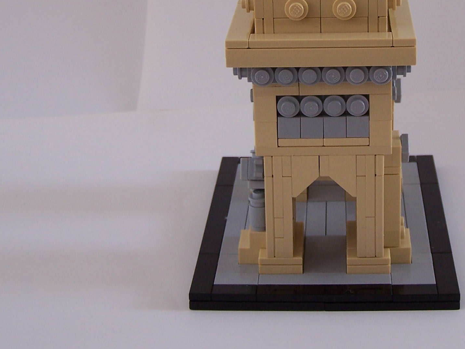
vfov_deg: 15.9
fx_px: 1236
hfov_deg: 21.2
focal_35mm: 92
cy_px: 53
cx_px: 333
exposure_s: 1/15
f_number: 3
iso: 80
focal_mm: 8.5
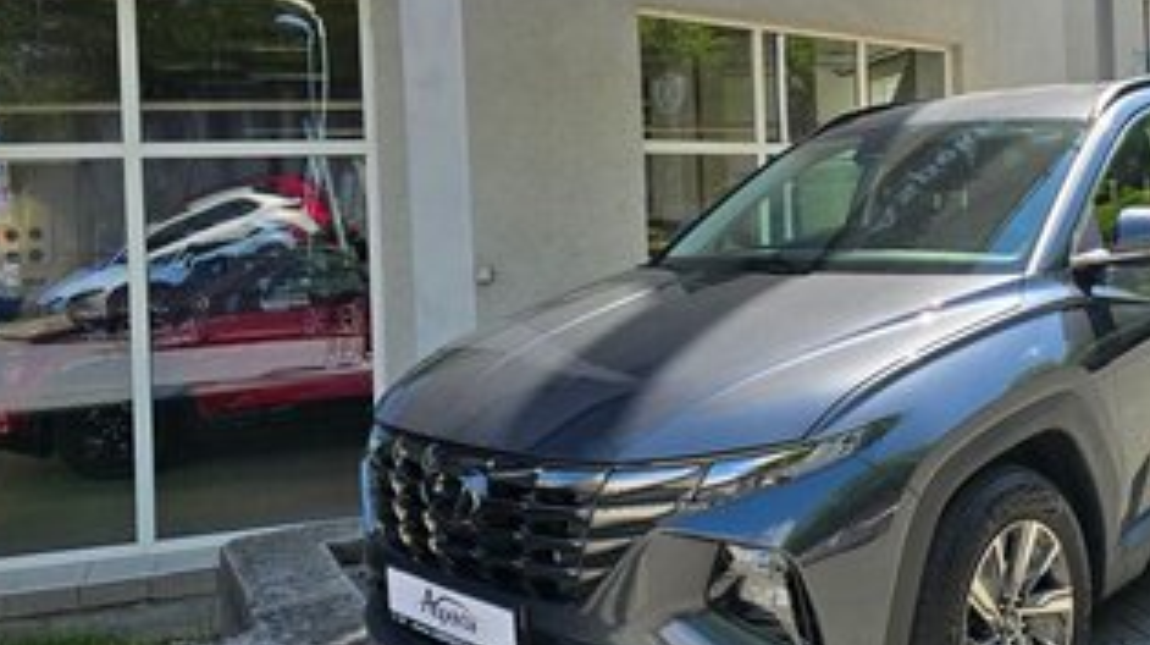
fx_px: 1188
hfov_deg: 50.5
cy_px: 220
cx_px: 784
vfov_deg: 30.2
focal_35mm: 39
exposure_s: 1/629
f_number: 1.7
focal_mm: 6.3
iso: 12
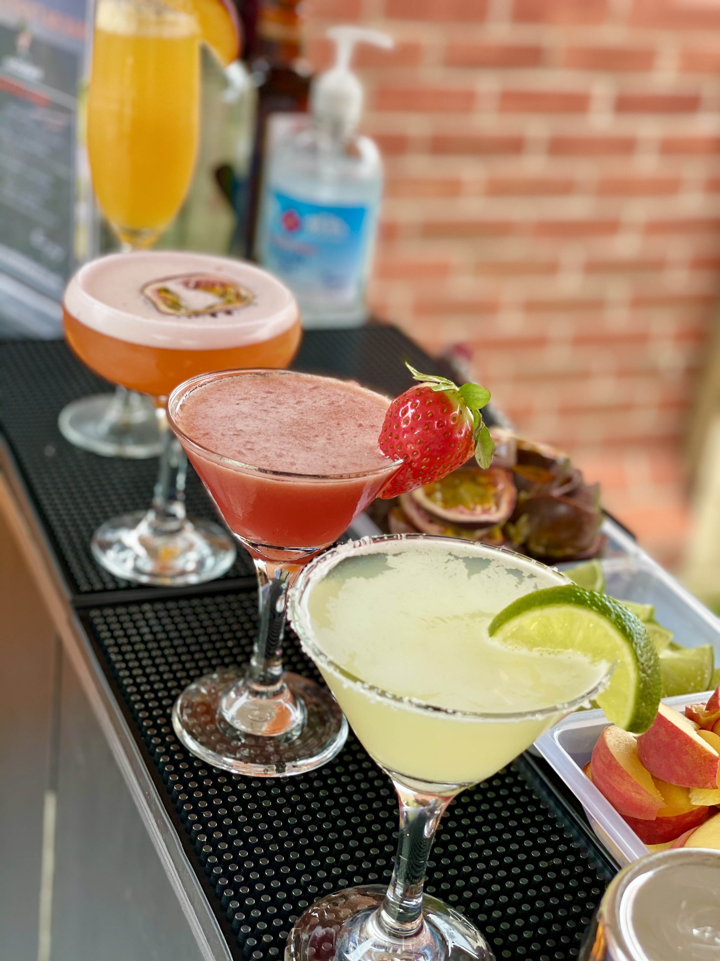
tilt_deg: -27.2
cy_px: 480
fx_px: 1442
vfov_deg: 36.8
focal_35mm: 52
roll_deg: -6.3
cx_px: 360
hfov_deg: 28.0
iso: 50
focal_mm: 6
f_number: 2
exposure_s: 1/122
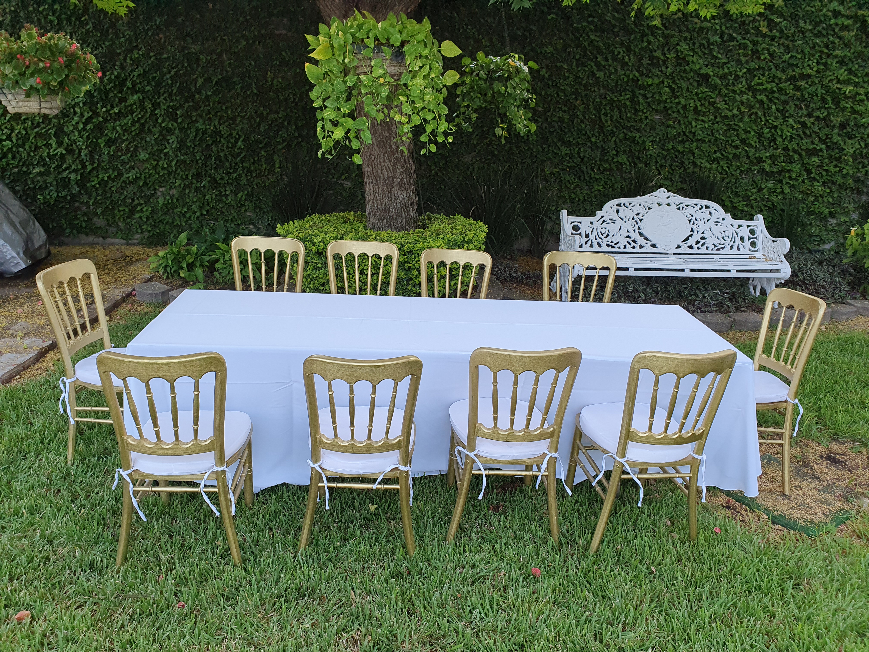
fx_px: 653
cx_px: 434
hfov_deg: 67.3
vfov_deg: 53.1
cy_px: 326
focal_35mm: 26
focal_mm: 4.32
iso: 64
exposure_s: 1/120
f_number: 2.4
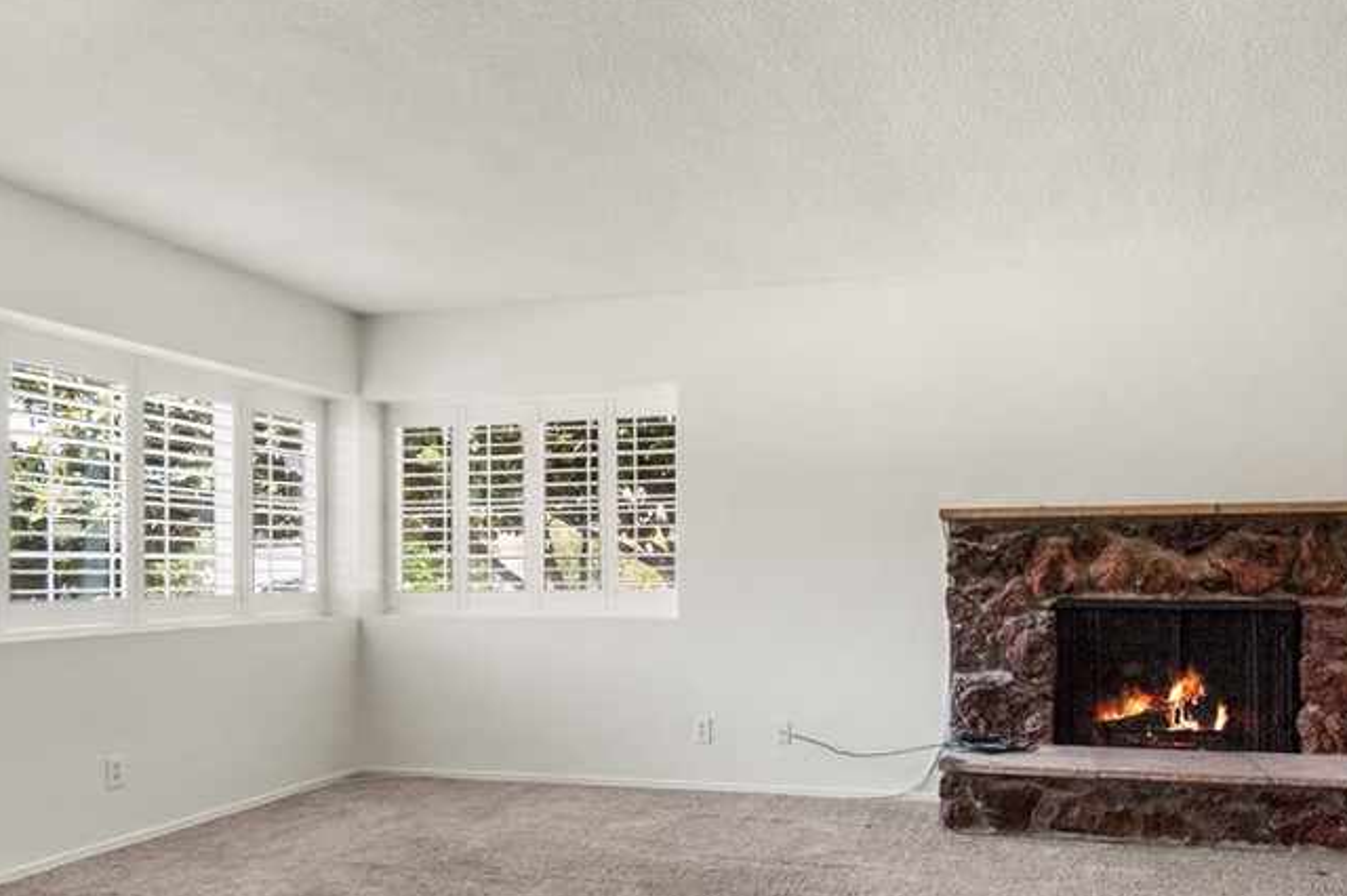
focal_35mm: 24
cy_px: 570
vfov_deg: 52.4
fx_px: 897
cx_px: 838
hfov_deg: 72.6
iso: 320
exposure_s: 1/80
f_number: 7.1
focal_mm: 10
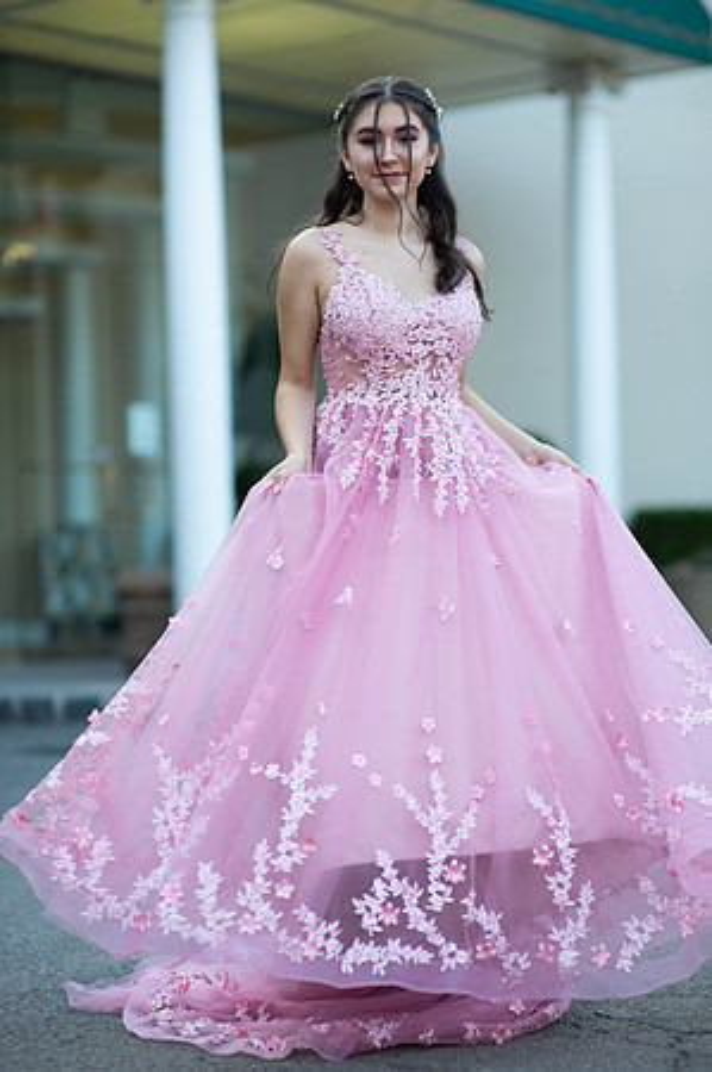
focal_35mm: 85
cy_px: 536
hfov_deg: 16.0
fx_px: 2527
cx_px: 356
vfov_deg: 23.9
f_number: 2
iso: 250
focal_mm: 85
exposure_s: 1/640
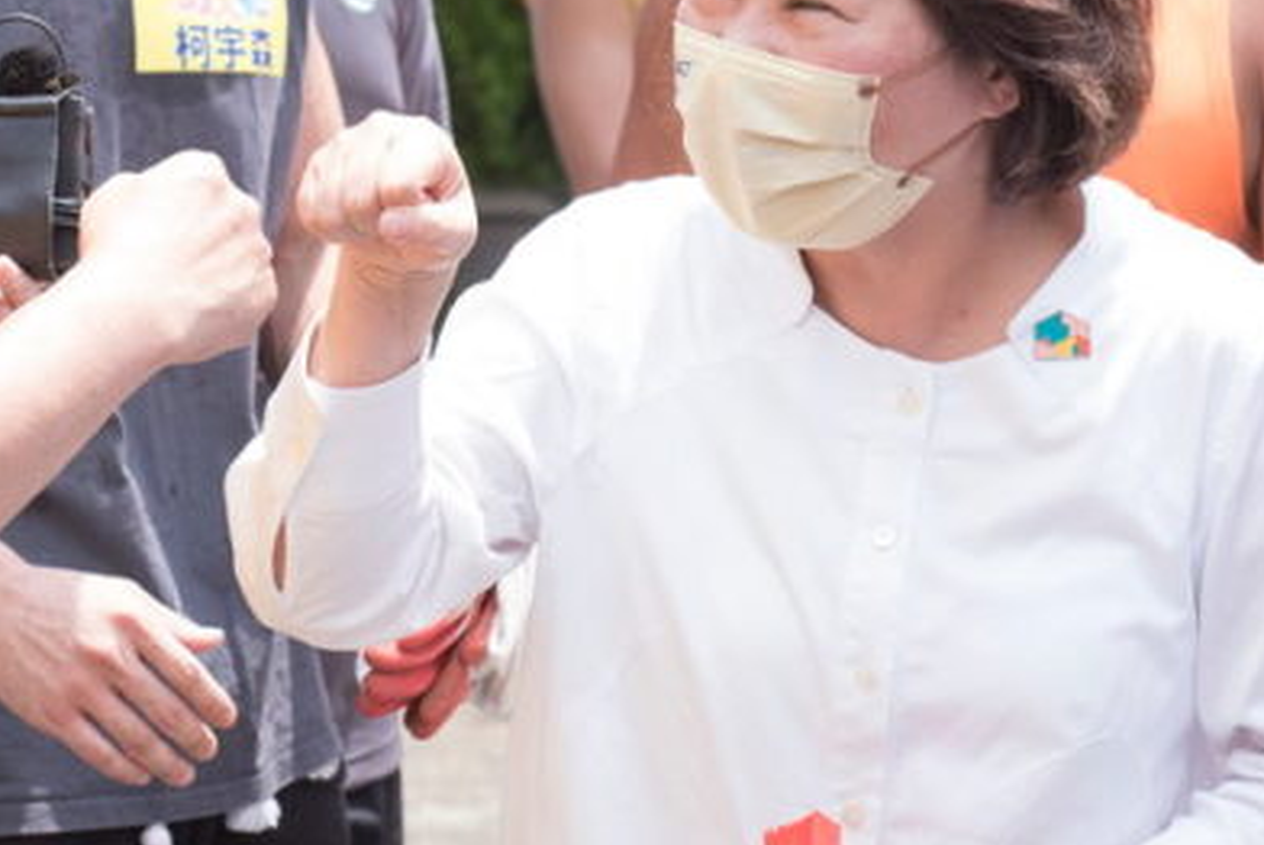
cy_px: 71
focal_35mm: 183
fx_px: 6430
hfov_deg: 11.2
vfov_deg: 7.5
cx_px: 252
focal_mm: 70
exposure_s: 1/1600
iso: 1000
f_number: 5.6
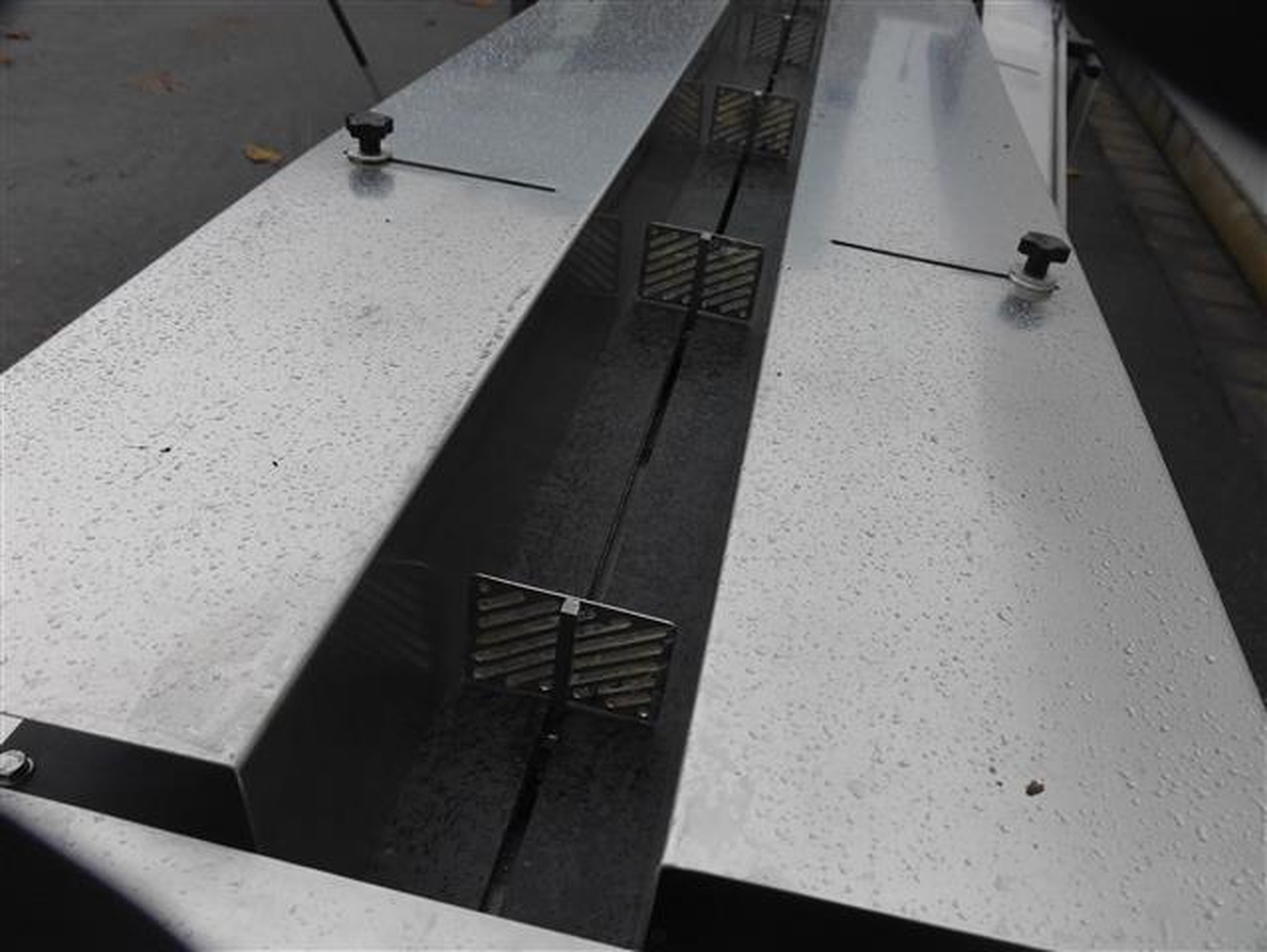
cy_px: 476
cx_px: 634
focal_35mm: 28
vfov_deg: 49.8
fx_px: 1025
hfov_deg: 63.4
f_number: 5.6
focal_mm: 14
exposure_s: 1/320
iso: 160
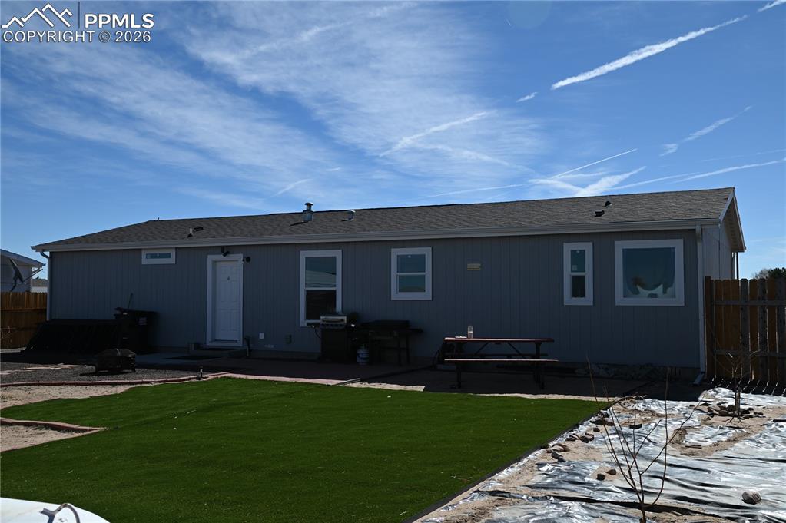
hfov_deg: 54.5
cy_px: 262
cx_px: 393
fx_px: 764
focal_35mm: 35
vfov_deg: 37.8
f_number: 8
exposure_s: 1/500
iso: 100
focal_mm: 35
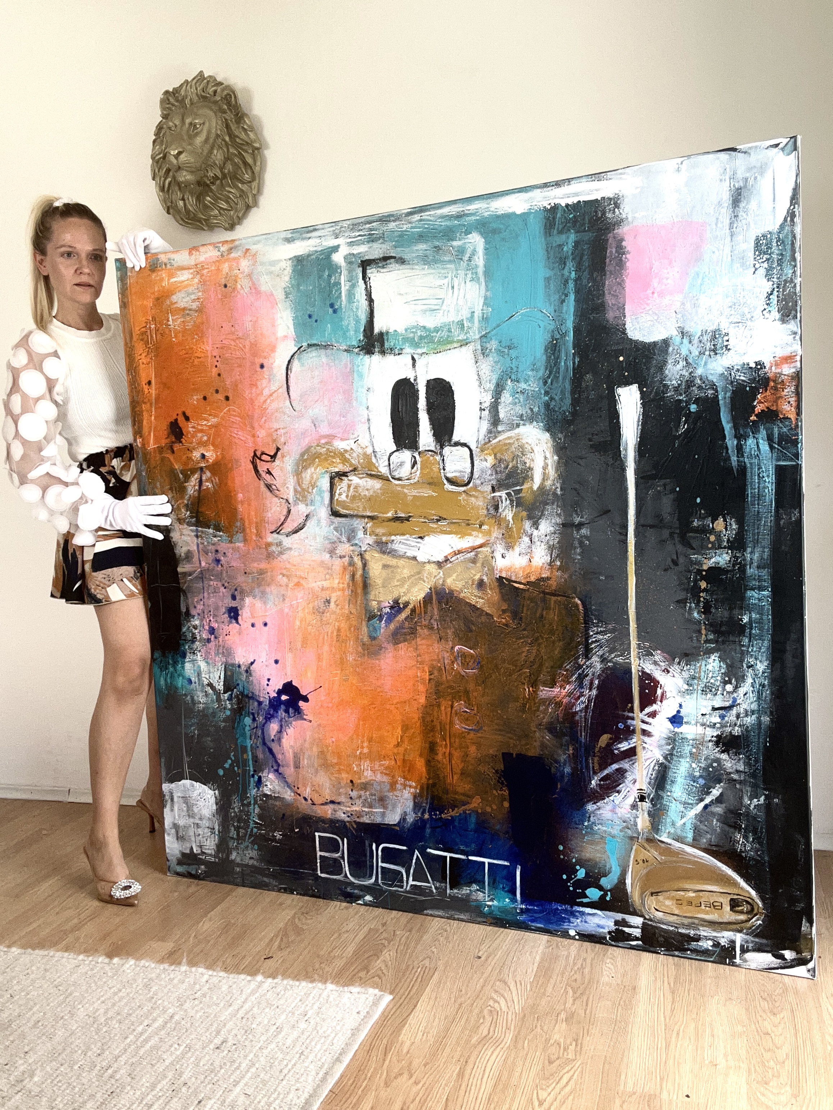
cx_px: 416
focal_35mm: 30
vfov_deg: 60.0
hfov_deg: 46.8
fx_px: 963
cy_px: 555
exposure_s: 1/121
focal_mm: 2.69
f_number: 1.9
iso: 40
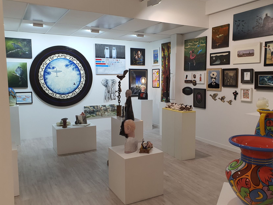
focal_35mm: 30
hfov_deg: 59.8
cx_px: 150
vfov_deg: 46.8
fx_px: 237
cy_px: 103
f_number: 2.4
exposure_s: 1/100
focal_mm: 4.3
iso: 100
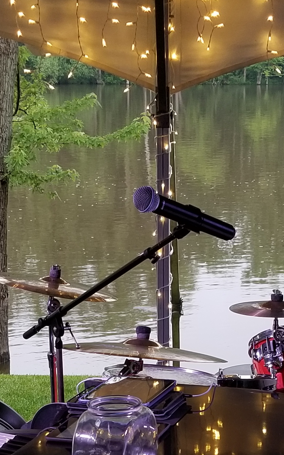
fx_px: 1090
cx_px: 201
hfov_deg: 14.8
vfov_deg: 22.2
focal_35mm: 88
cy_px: 504
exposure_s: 1/120
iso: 125
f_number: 1.7
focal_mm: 4.25
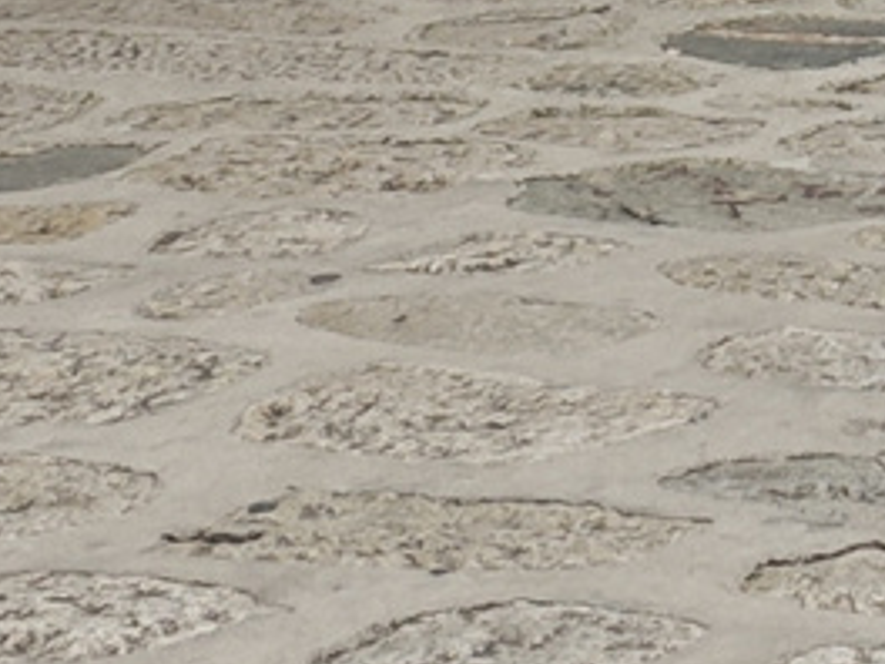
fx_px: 4653
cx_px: 2199
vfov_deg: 6.9
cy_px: -1682
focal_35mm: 182
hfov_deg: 9.5
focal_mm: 6.55
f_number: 1.6
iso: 50
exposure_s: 1/306
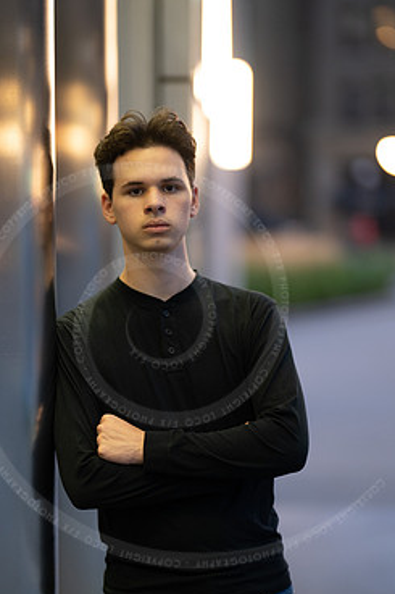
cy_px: 358
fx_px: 1713
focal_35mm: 104
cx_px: 177
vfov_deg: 19.6
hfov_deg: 13.2
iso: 1000
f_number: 1.2
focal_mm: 85
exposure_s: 1/200
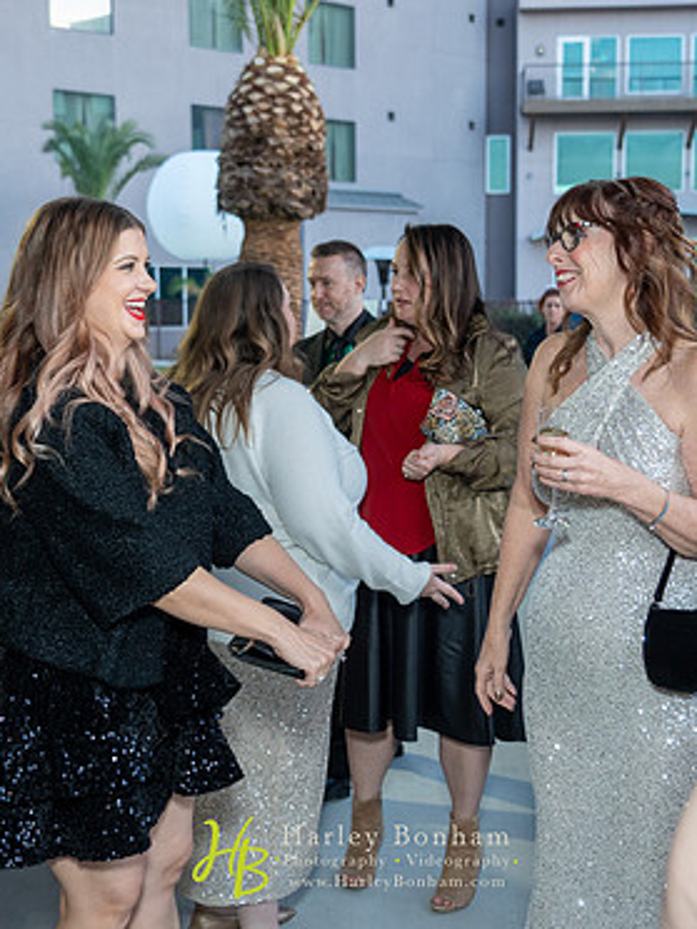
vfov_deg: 37.5
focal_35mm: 51
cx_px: 355
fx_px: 1369
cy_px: 456
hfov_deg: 28.6
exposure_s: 1/160
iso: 1600
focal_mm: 34
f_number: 4
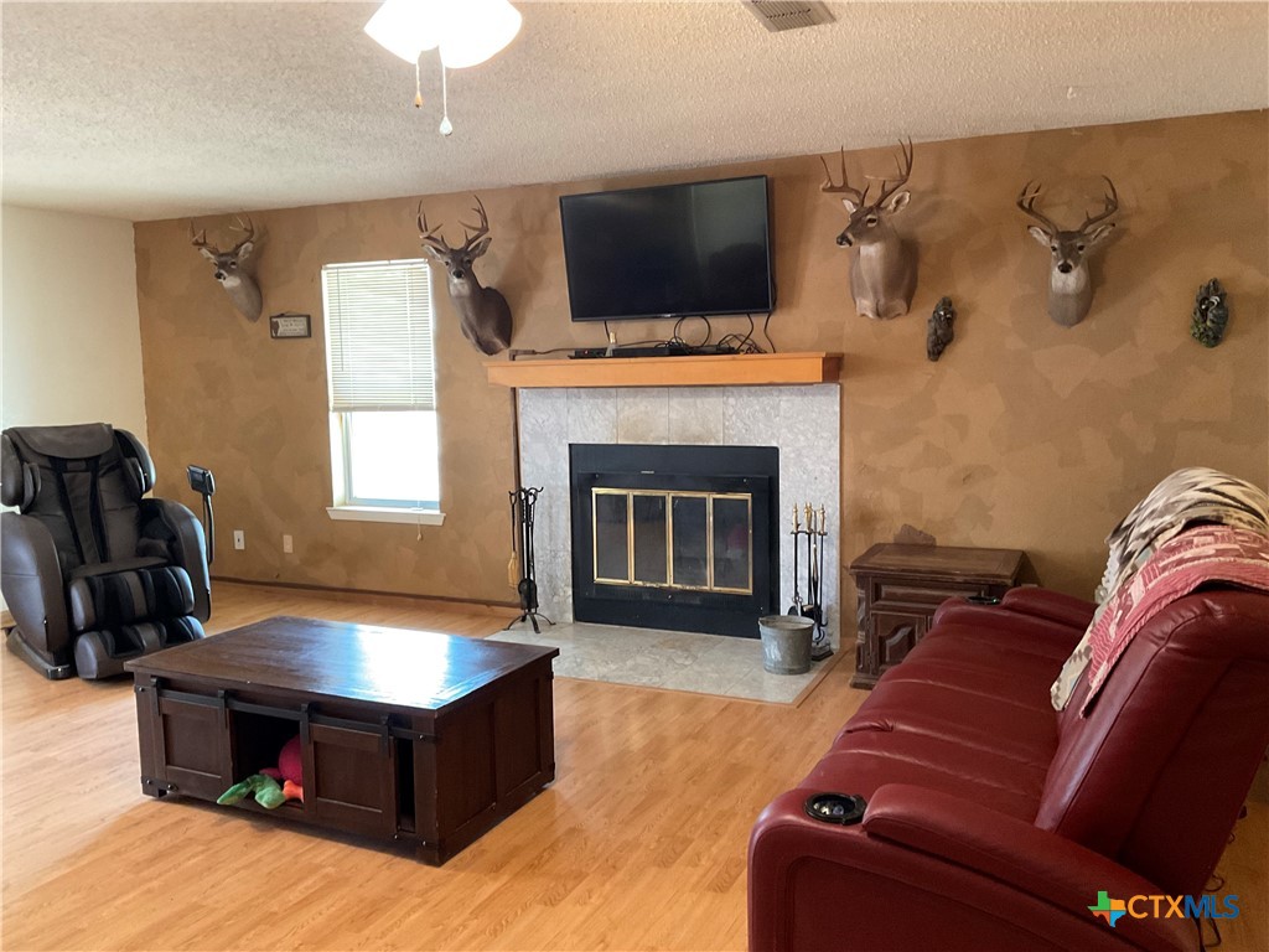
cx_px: 634
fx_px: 1063
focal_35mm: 29
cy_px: 476
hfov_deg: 61.7
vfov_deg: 48.2
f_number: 1.8
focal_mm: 3
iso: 250
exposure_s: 1/40
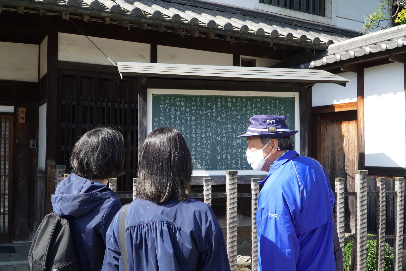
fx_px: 389
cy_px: 136
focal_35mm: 34
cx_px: 203
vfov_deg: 38.4
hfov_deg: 55.1
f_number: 6.3
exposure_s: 1/100
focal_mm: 23
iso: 100
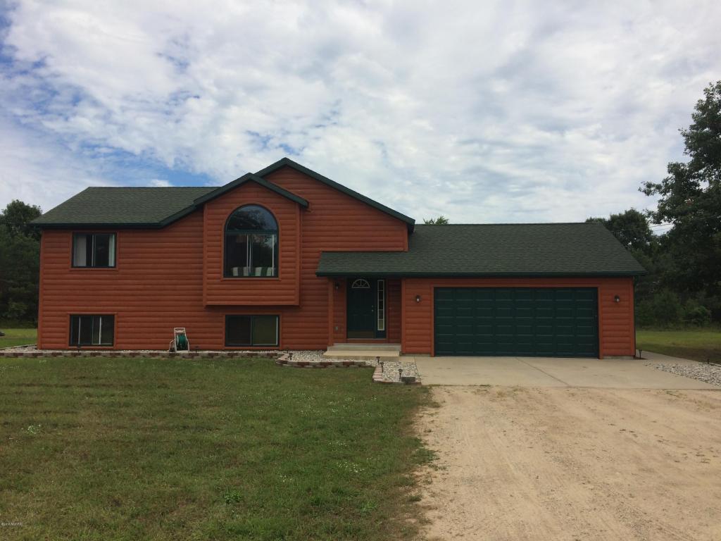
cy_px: 270
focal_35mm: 29
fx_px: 604
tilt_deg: +1.7
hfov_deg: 61.7
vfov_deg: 48.2
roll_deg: +0.4
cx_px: 360
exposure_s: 1/2740
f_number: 2.2
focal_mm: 4.15
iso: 32
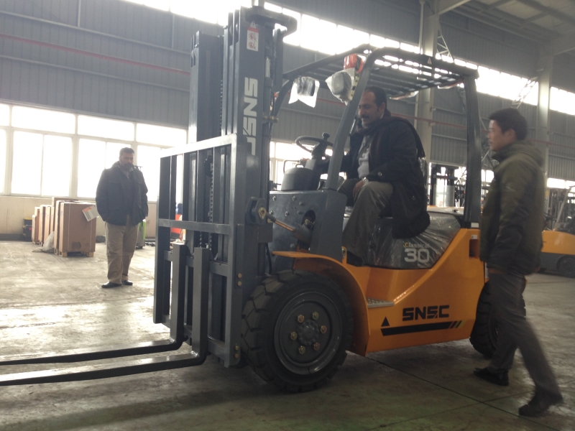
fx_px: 548
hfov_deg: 55.4
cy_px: 216
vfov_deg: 42.9
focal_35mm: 33
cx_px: 288
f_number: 2.4
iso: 50
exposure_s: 1/24
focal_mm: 4.12
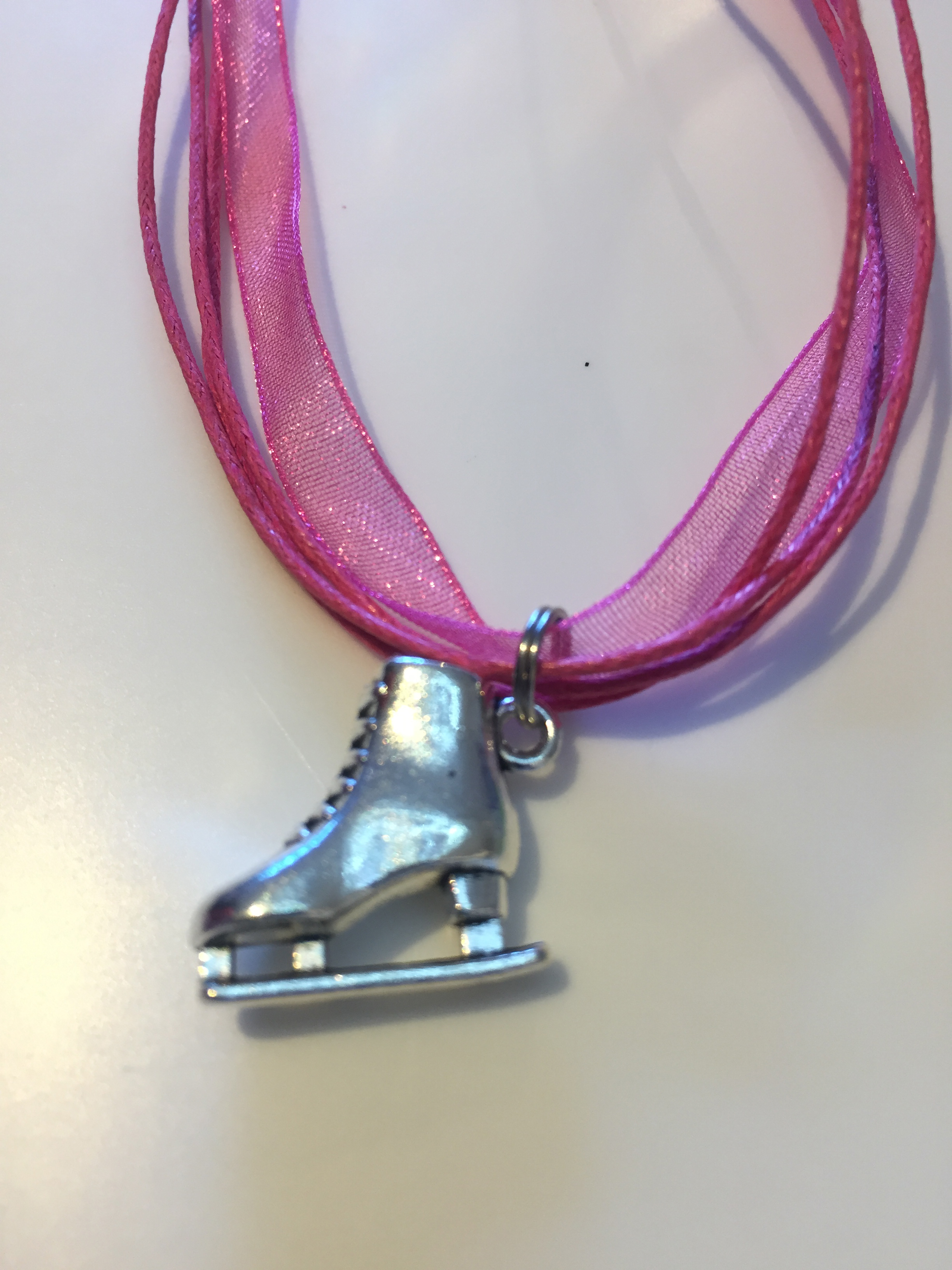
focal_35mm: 29
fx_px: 1063
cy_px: 635
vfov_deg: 61.7
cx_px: 476
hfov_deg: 48.2
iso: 32
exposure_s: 1/33
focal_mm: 4.15
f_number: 2.2
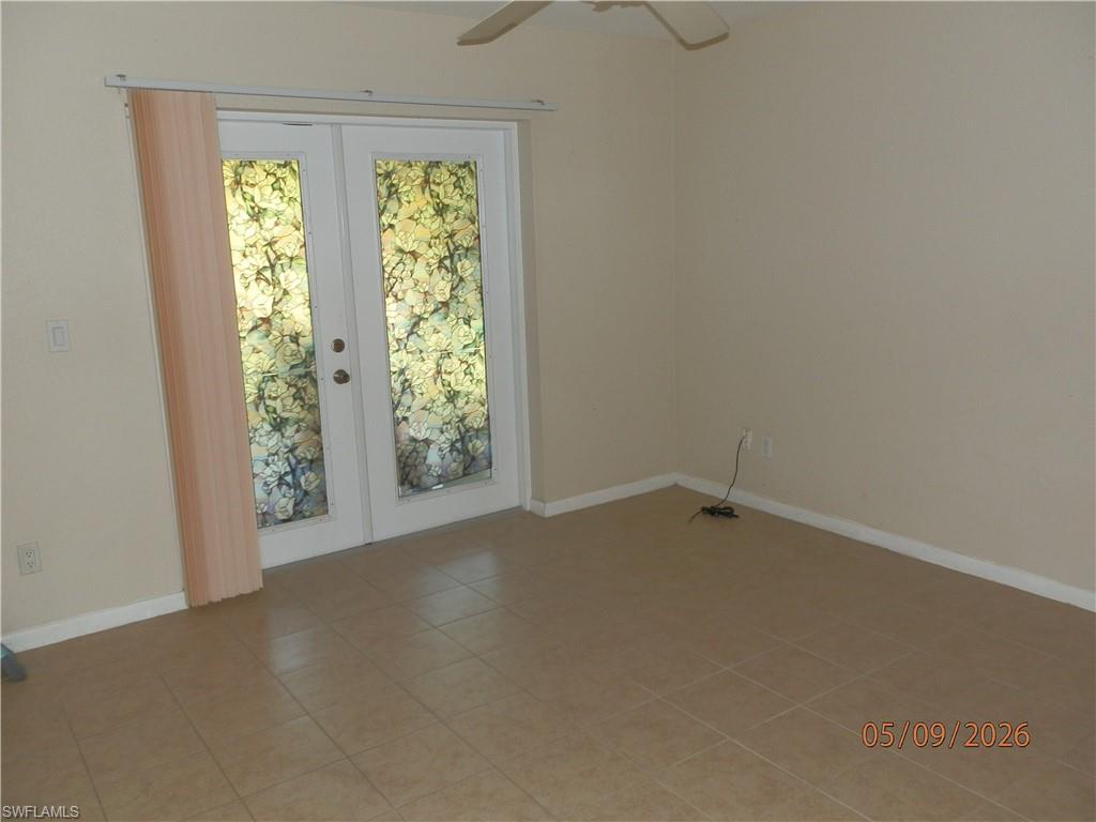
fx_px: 887
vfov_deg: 49.7
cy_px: 411
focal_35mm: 28
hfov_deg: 63.4
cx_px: 548
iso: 100
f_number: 3.1
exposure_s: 1/30
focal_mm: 5
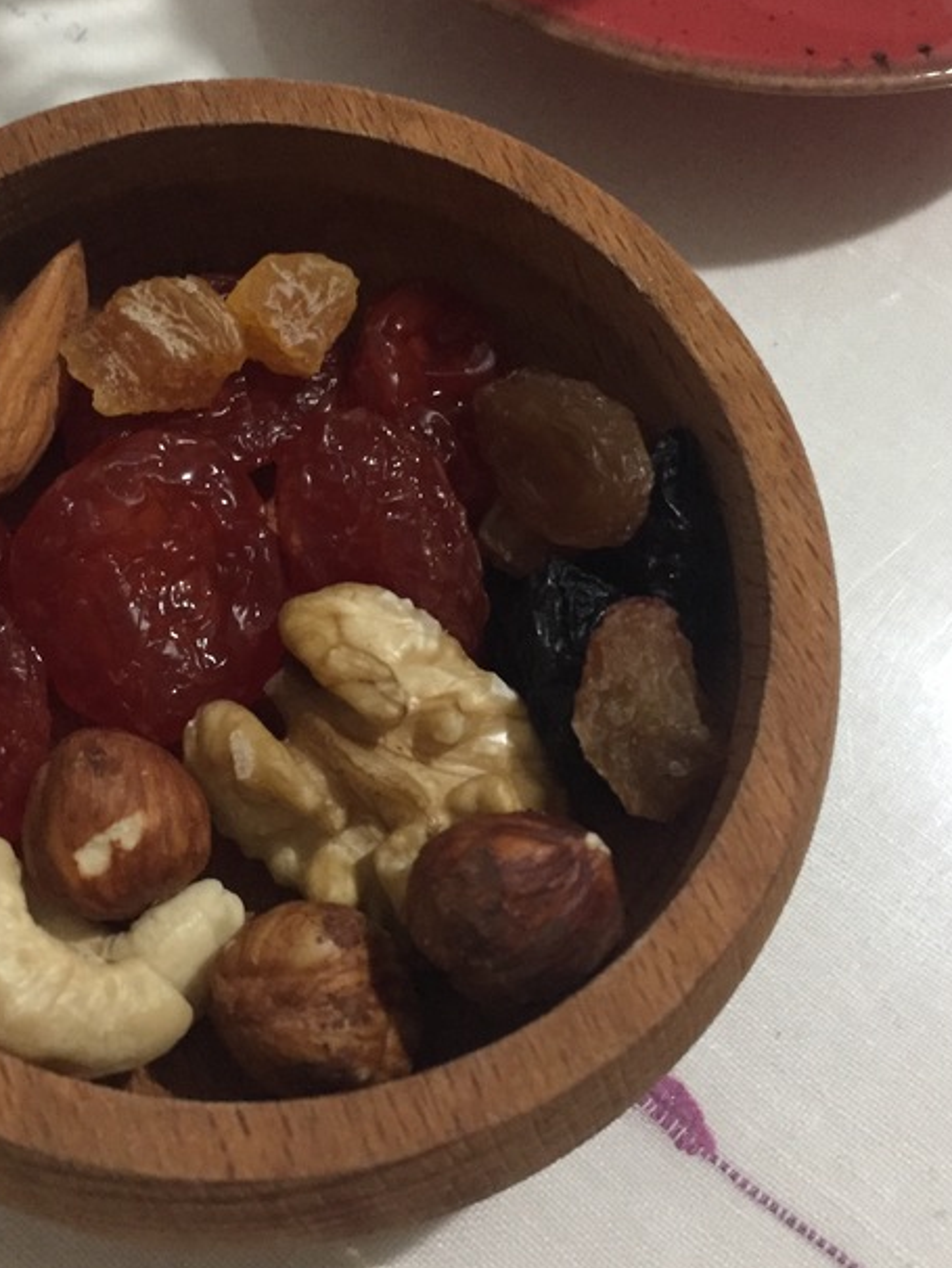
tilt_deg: -64.9
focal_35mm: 44
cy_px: 504
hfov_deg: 32.7
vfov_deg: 42.7
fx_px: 1612
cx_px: 360
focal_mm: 4.15
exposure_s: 1/17
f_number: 2.2
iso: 250
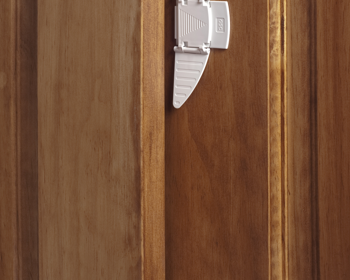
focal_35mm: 71
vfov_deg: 21.2
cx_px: 174
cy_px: 47
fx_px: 735
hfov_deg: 26.8
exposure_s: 1/180
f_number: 11
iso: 200
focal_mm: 50
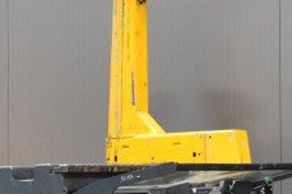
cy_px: 186
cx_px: 339
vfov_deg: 7.2
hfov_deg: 10.7
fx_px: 1531
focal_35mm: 189
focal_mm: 24
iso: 1250
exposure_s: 1/40
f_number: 5
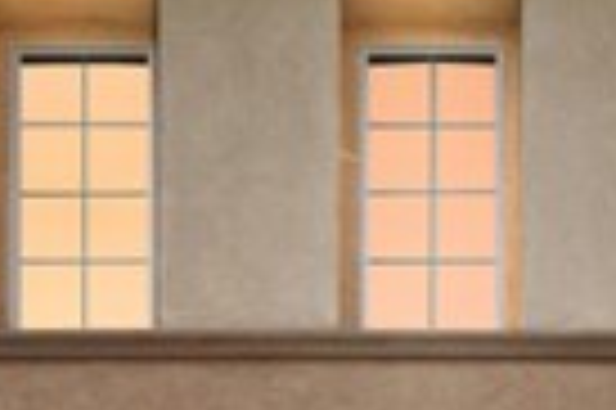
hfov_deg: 19.3
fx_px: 1795
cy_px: 624
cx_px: 495
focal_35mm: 105
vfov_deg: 12.4
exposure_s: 1/200
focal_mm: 14
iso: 100
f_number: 13
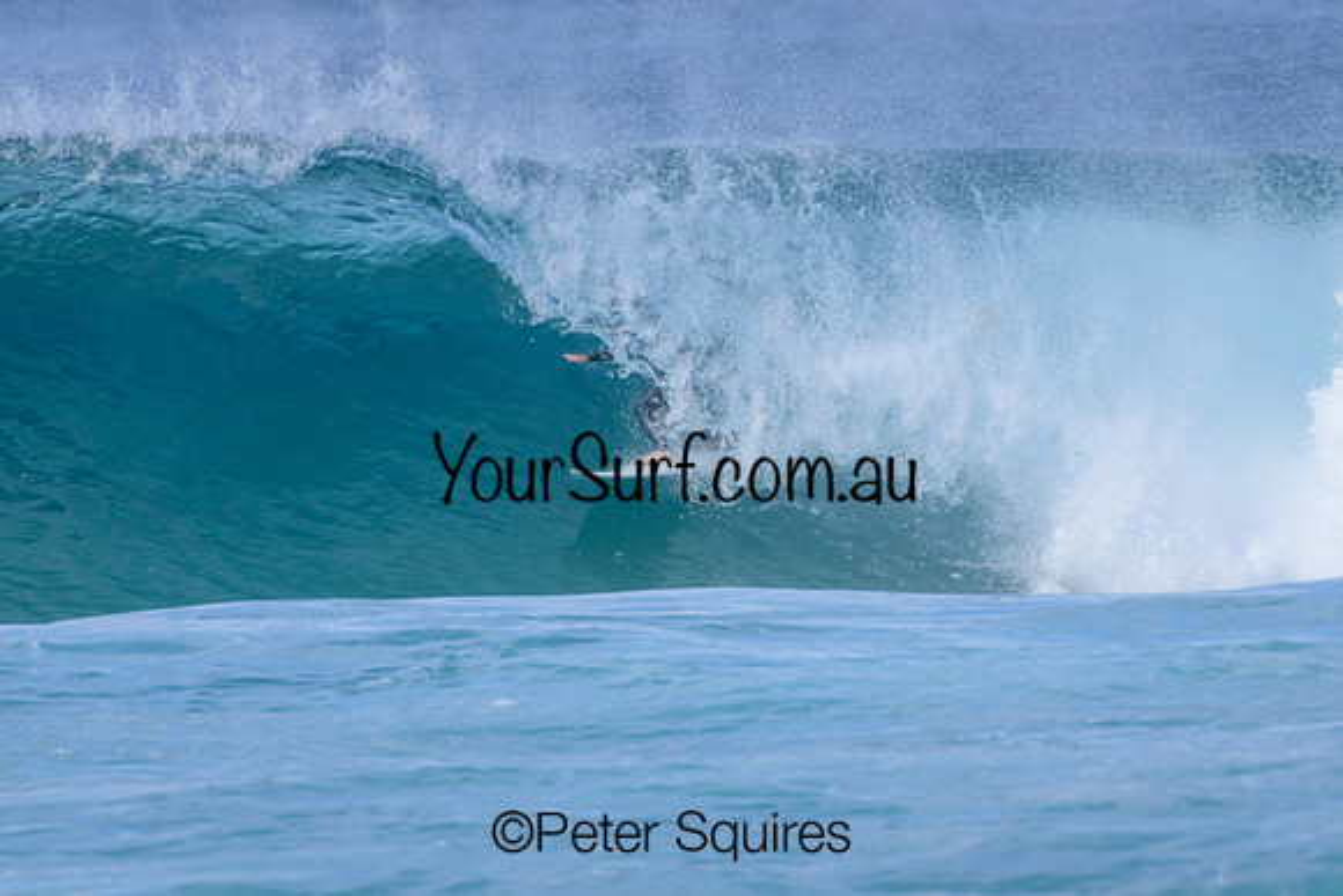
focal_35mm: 1000
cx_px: 672
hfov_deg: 2.1
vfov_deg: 1.4
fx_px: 37313
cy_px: 448
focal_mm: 1000
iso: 1400
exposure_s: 1/2000
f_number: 11
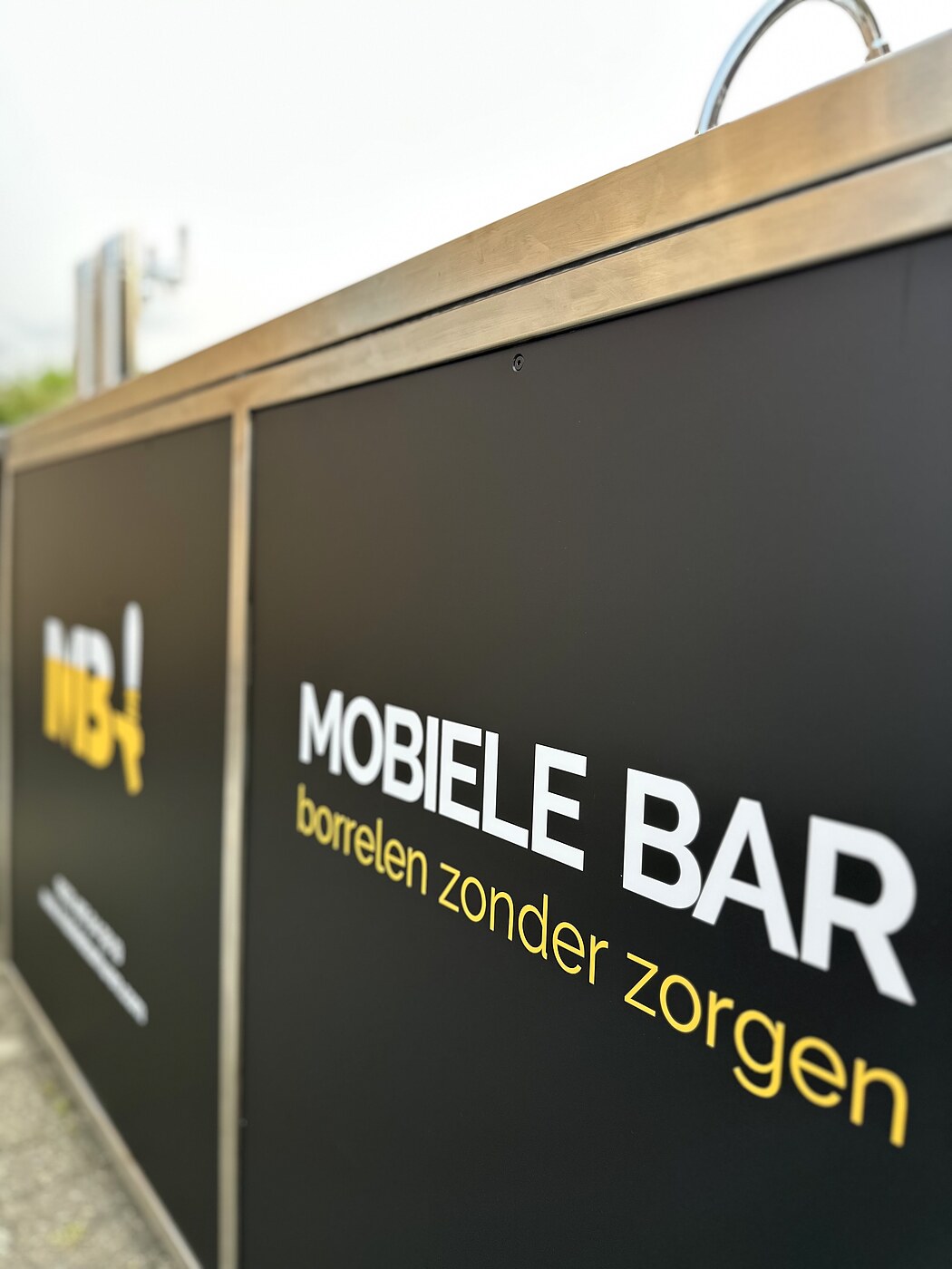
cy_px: 634
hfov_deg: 56.8
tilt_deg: -6.0
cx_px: 476
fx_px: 880
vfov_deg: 71.6
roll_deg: -1.3
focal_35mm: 24
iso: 64
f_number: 1.78
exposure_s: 1/224
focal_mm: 6.86
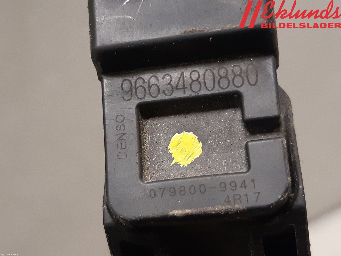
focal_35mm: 26
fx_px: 256
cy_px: 128
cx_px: 170
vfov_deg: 53.1
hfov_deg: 67.3
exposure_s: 1/50
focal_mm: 3.93
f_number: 1.7
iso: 250
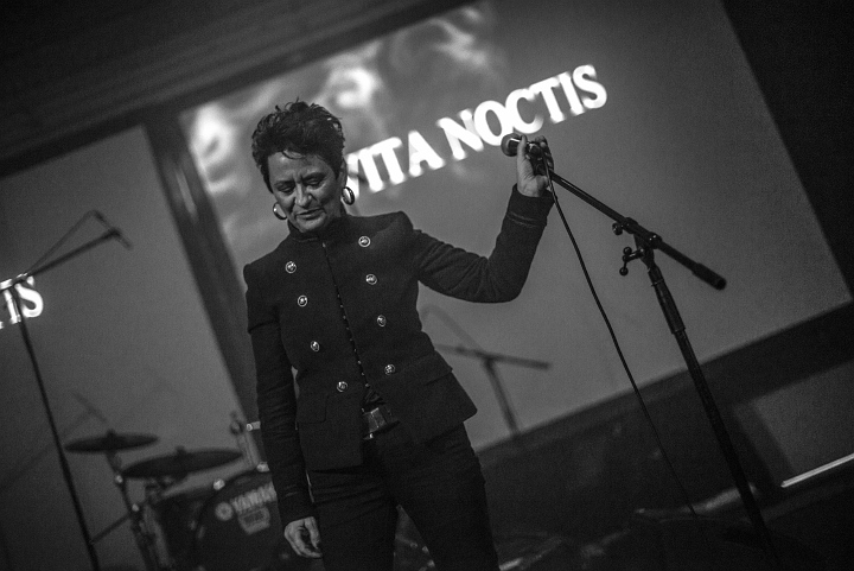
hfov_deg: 39.6
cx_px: 427
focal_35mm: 50
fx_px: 1187
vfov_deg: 27.0
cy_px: 286
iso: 2500
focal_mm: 50
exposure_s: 1/125
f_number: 1.4
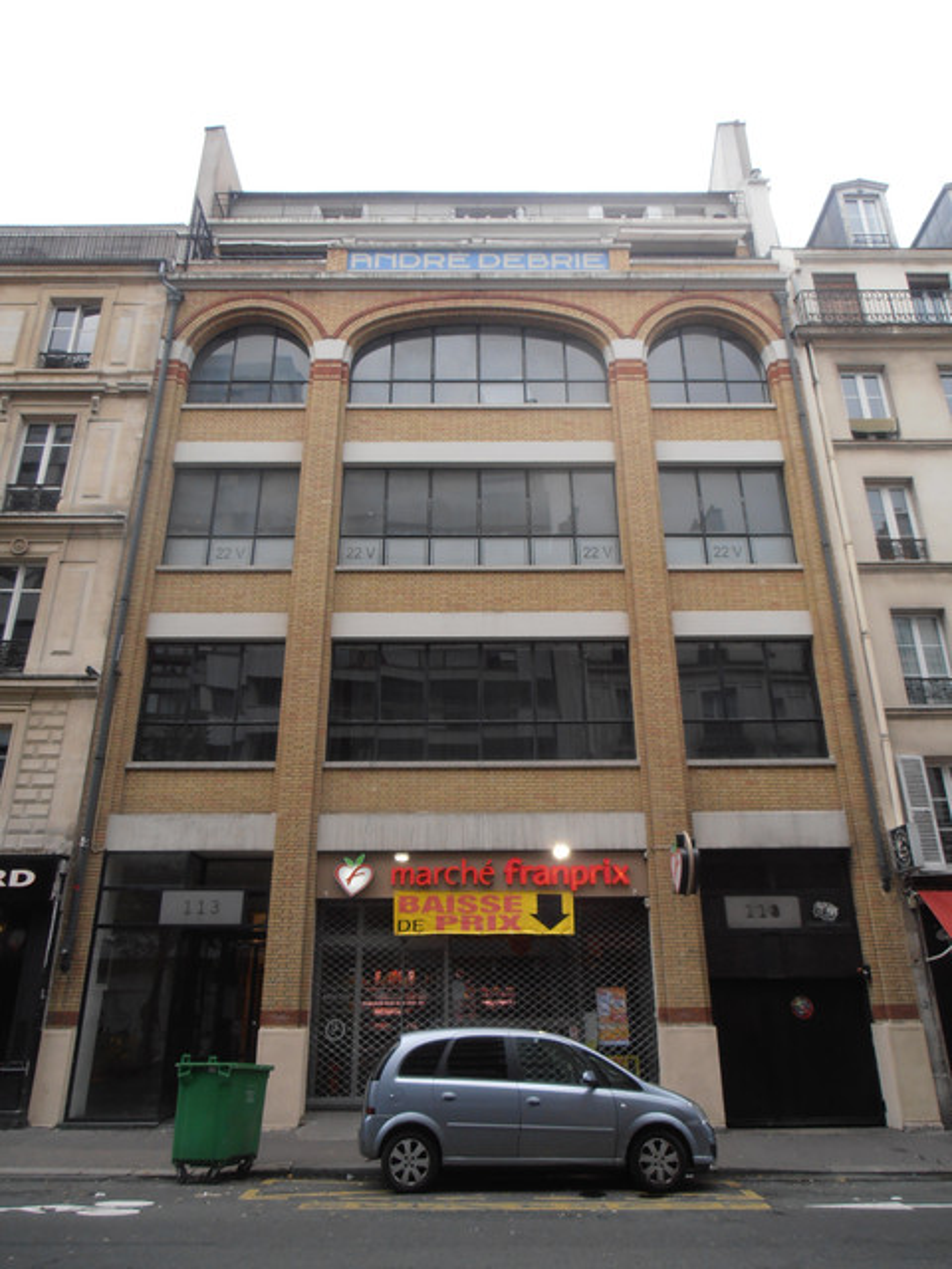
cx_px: 476
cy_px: 634
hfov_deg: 56.8
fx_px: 880
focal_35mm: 24
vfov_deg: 71.6
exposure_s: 1/80
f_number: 3
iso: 80
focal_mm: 4.2
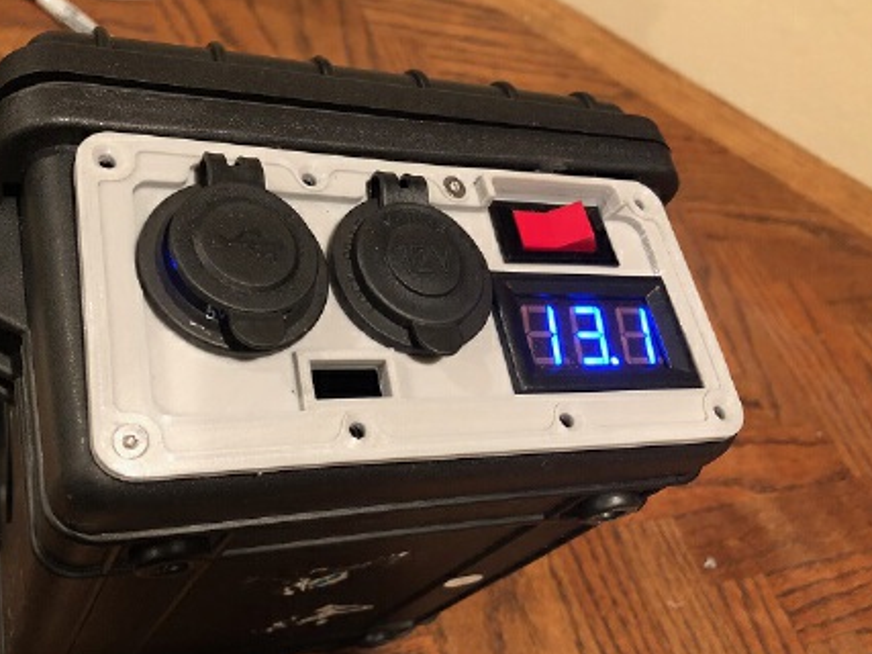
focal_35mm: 35
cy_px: 333
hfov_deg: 52.4
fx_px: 881
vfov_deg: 40.7
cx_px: 368
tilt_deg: -48.3
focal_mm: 3.99
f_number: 1.8
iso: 100
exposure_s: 1/4
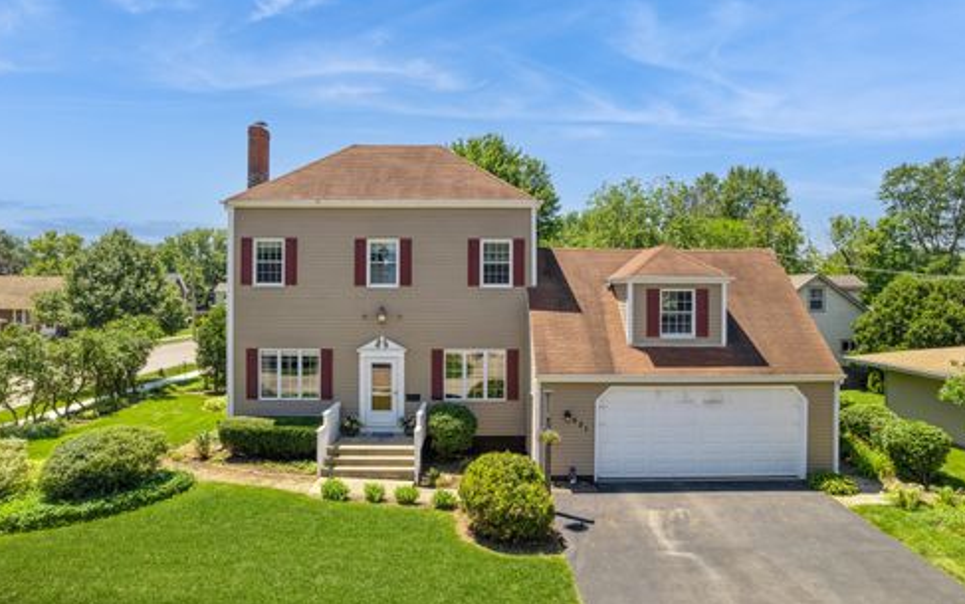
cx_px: 487
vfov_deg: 53.0
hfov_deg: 77.1
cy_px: 280
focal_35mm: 23
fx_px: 605
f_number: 2.8
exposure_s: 1/50
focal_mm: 8.4
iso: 110
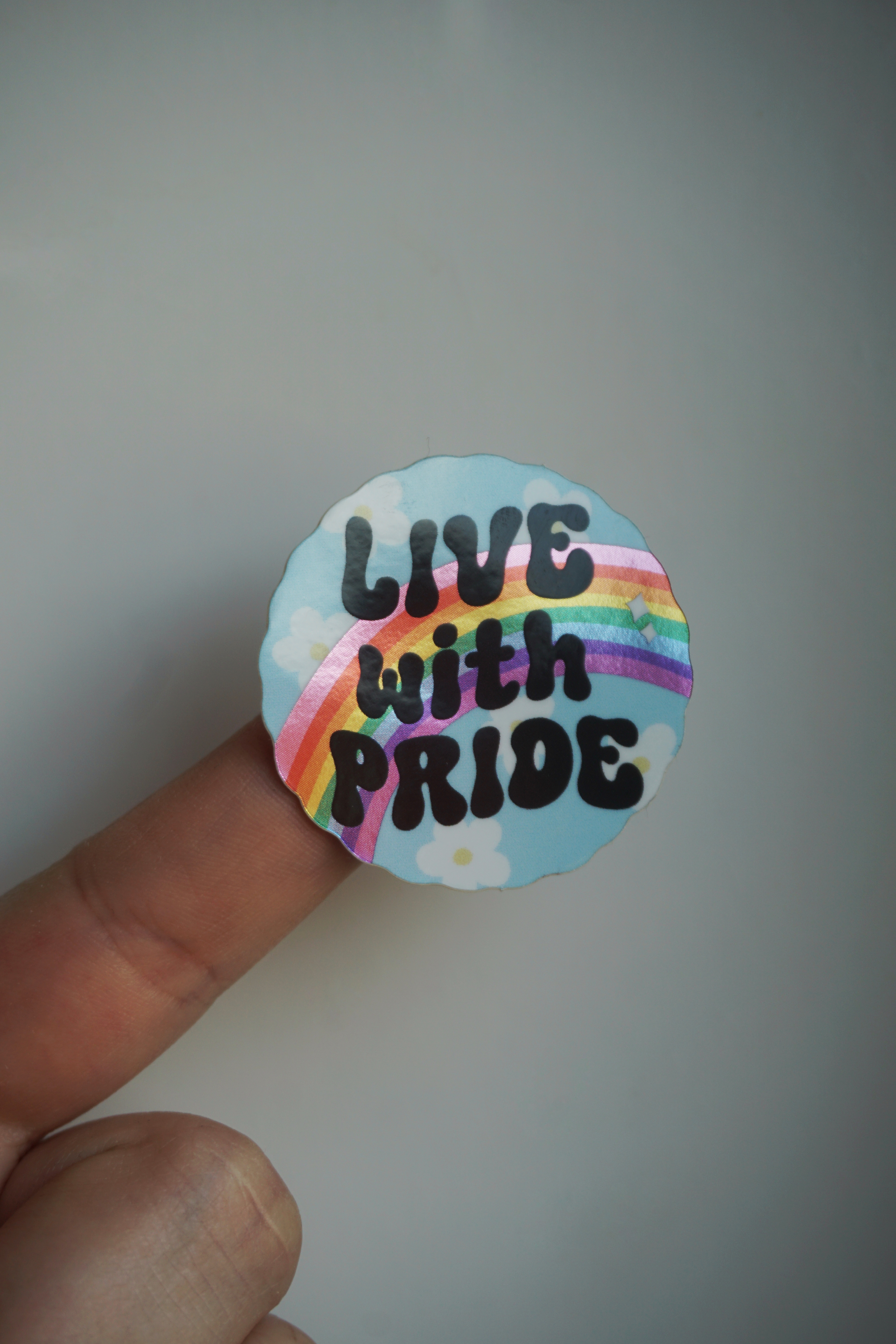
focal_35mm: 51
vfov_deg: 38.9
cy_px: 672
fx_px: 1904
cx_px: 448
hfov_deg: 26.5
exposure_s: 1/80
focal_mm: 34
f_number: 5
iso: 100
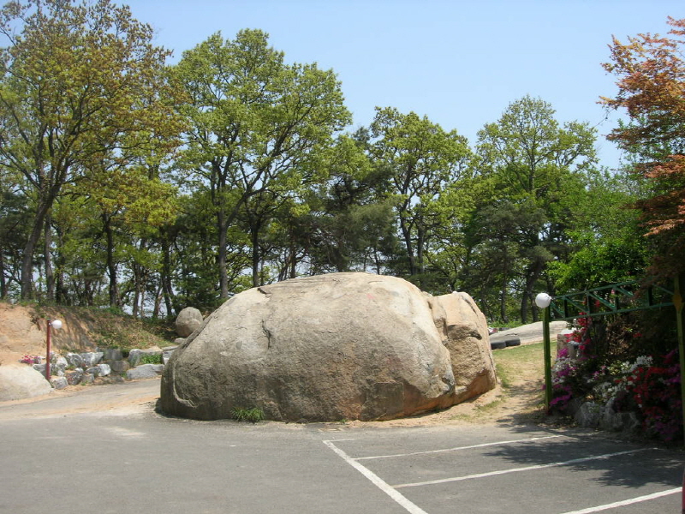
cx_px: 342
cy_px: 257
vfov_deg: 37.7
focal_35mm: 38
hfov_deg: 49.0
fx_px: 752
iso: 64
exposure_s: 1/458
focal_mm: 7.8
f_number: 4.8
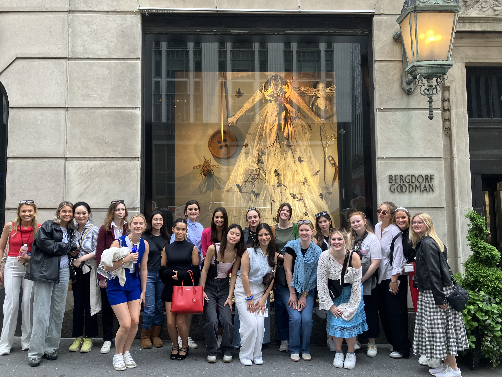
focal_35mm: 28
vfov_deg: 49.7
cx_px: 251
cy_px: 188
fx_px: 406
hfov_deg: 63.4
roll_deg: +0.8
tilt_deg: +3.0
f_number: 1.8
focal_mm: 3.99
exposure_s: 1/120
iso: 50
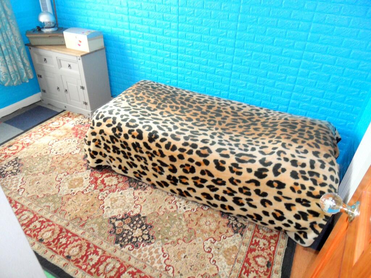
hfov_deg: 71.6
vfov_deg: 56.8
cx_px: 186
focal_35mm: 24
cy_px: 139
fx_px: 257
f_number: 3.2
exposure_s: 1/30
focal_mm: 3.9
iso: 200
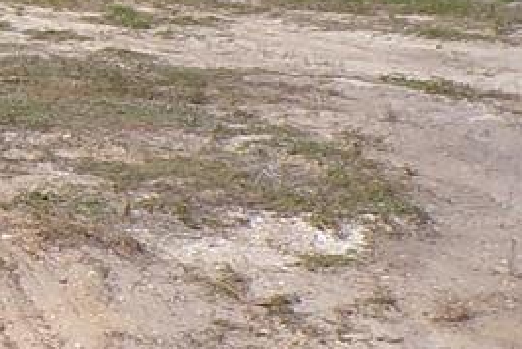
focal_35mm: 150
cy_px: 208
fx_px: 2177
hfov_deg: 12.7
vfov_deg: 9.2
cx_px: -349
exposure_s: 1/640
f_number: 5.8
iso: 100
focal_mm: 4.3
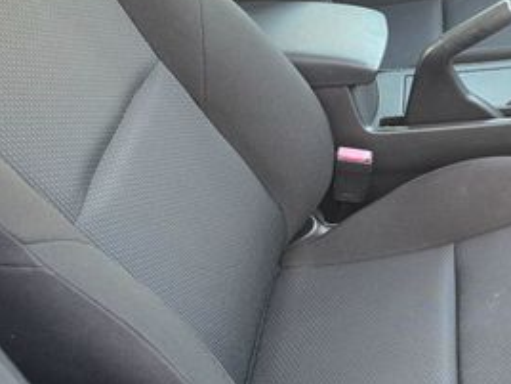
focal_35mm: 55
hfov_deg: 32.7
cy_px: 157
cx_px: 484
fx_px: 812
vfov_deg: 26.5
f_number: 1.7
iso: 500
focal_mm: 6.3
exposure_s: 1/120
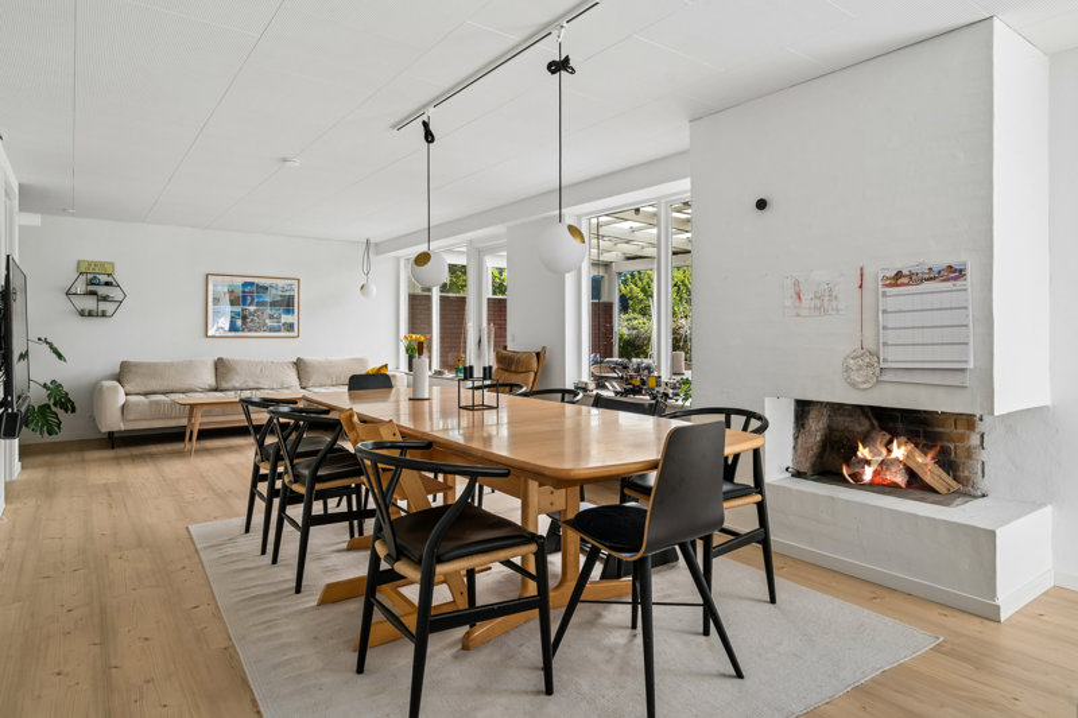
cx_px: 539
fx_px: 599
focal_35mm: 20
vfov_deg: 61.9
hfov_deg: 84.0
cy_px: 359
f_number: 7.1
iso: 800
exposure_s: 1/160
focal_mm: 20
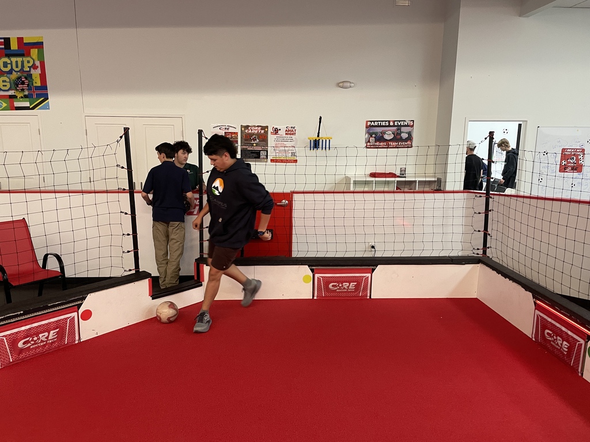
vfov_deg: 53.1
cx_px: 295
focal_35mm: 26
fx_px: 443
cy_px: 221
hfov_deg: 67.3
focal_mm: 4.2
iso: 160
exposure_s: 1/60
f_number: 1.6
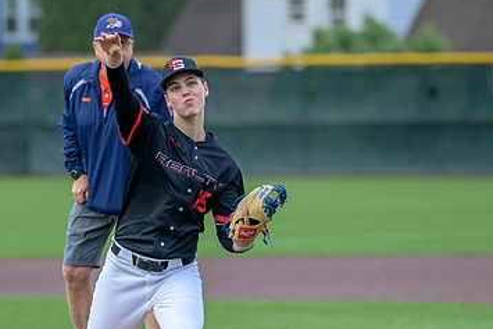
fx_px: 5713
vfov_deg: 3.3
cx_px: 140
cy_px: 197
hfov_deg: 4.9
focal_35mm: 417
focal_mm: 200
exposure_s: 1/2000
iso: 1600
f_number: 3.2
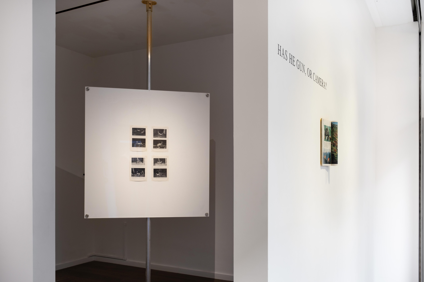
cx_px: 212
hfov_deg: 60.3
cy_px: 141
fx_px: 365
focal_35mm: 31
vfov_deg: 42.3
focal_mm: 20.6
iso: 125
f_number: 11
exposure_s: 1/2
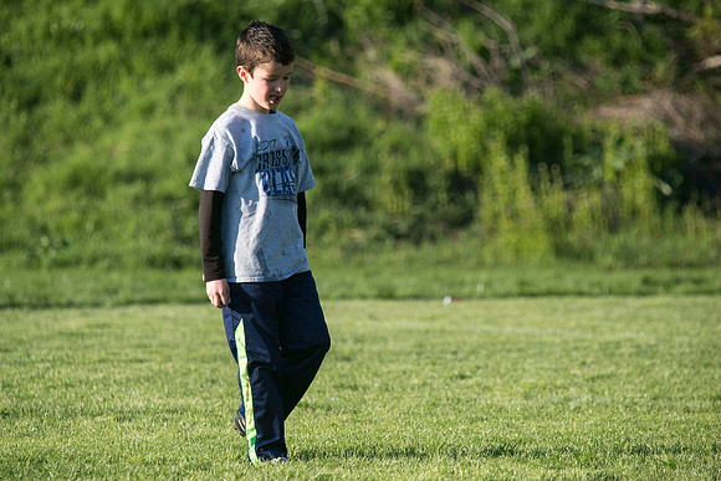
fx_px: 8069
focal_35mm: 403
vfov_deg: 3.4
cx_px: 340
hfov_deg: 5.1
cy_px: 251
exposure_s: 1/1600
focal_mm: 360
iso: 1000
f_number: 7.1
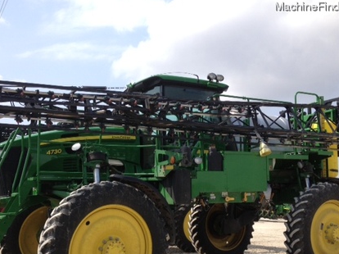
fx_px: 450
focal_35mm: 46
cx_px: 150
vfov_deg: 31.3
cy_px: 162
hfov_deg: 41.2
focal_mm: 4.28
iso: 50
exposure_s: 1/1534
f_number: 2.4
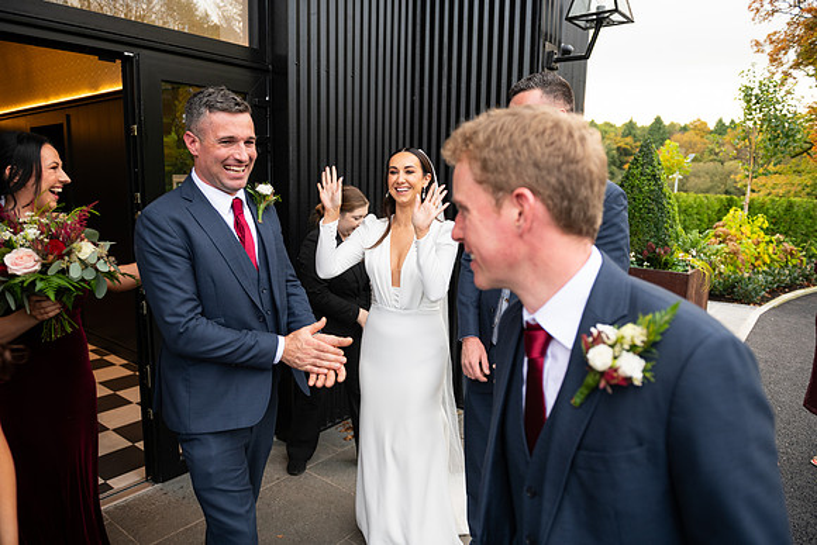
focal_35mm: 24
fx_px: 545
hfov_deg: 73.7
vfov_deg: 53.2
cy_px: 272
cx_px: 408
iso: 320
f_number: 3.5
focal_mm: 24
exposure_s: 1/160
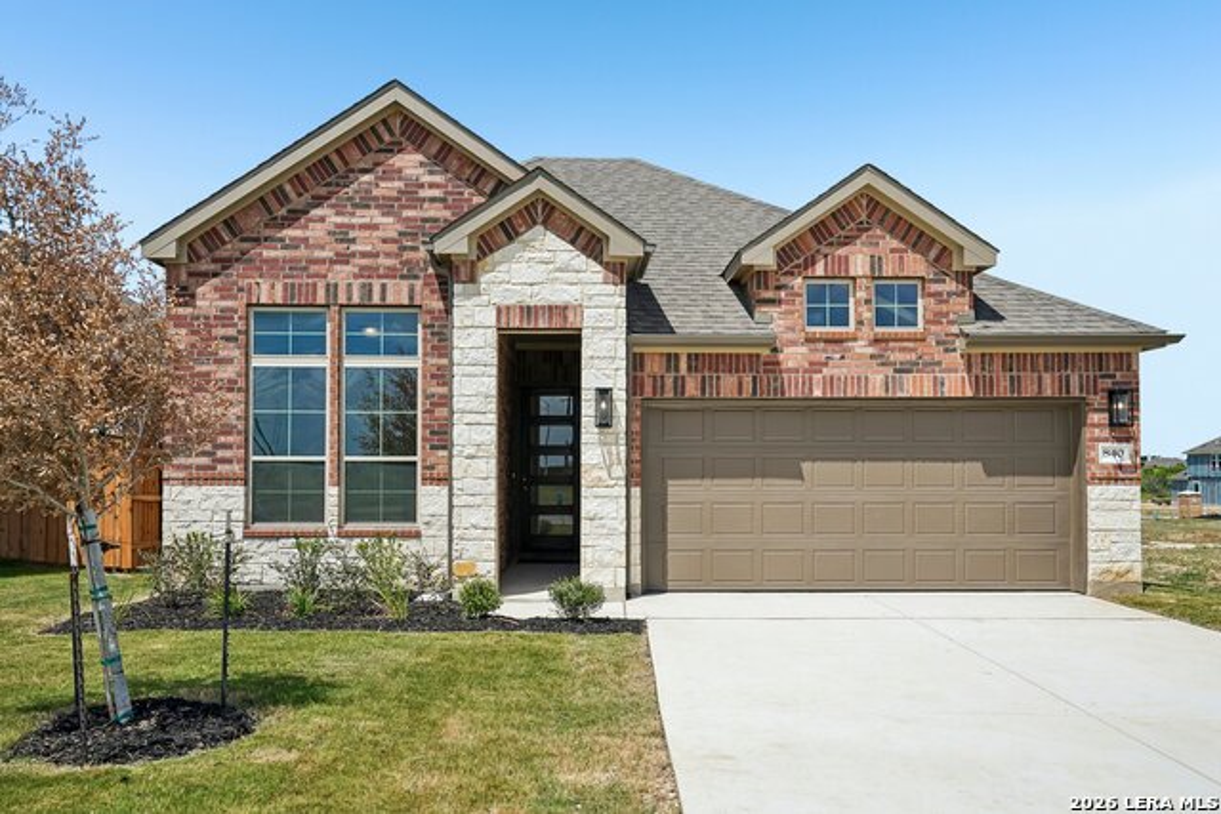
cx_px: 610
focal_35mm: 29
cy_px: 407
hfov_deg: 63.6
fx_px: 984
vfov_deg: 45.0
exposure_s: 1/800
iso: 200
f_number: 8
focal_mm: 29
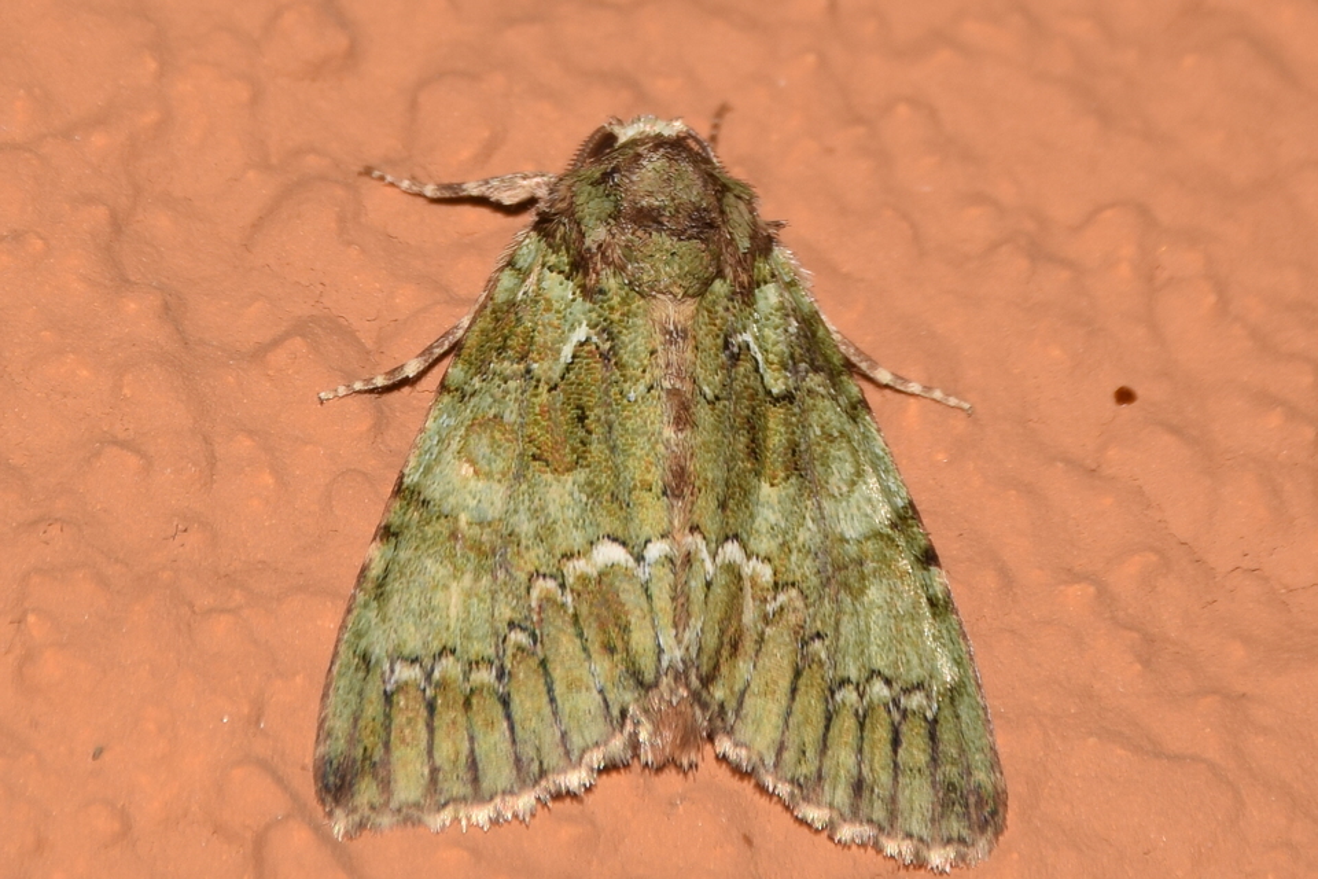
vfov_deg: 6.5
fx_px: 7688
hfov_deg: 9.8
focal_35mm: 210
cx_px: 659
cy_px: 440
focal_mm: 140
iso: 100
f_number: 13
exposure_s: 1/160
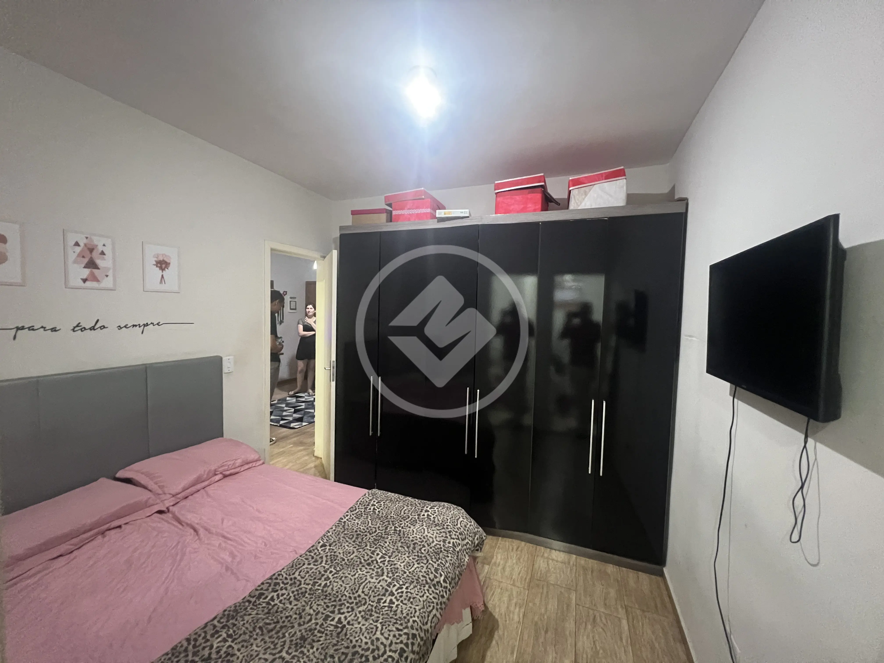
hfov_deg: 106.2
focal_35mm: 13
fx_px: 332
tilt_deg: -3.8
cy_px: 332
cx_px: 442
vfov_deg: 89.9
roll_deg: -1.6
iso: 800
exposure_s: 1/30
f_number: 1.8
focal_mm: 1.57
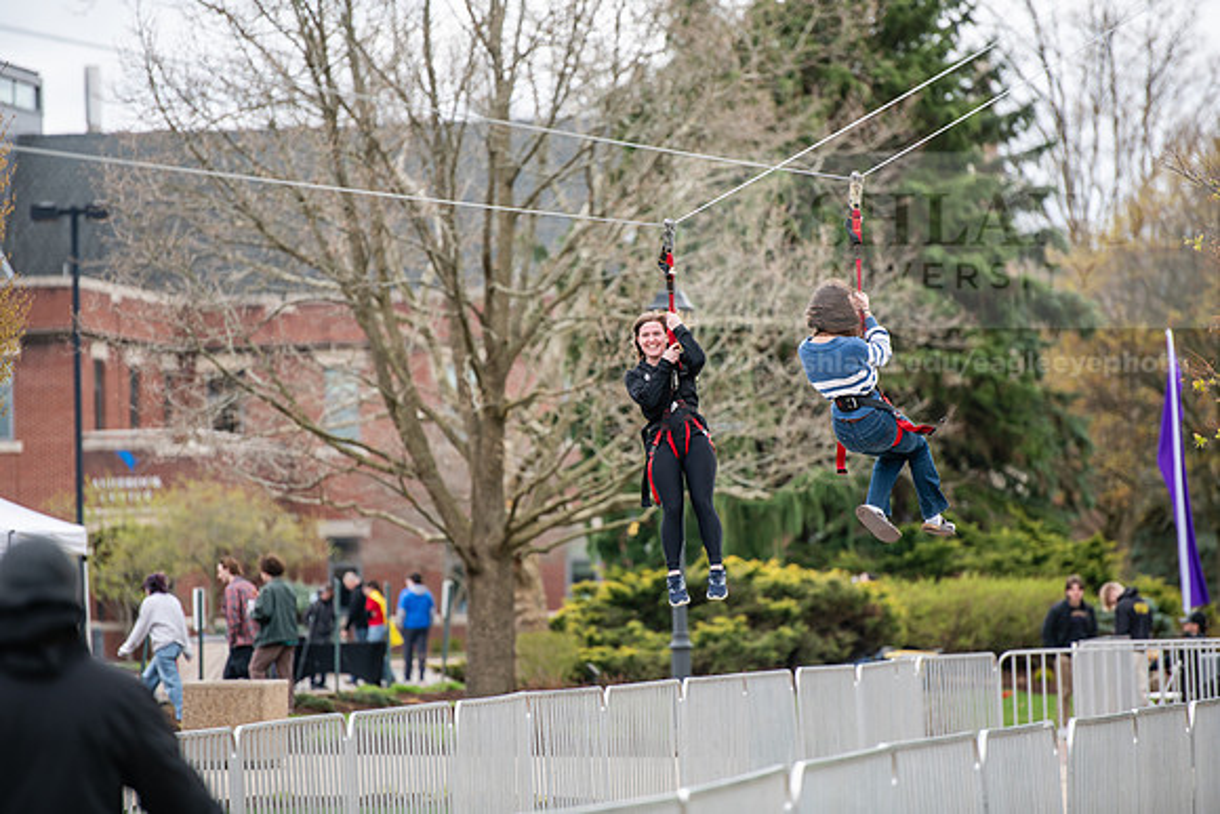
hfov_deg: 10.3
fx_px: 6779
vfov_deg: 6.9
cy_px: 407
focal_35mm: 200
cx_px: 610
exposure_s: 1/800
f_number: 3.2
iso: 160
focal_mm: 200
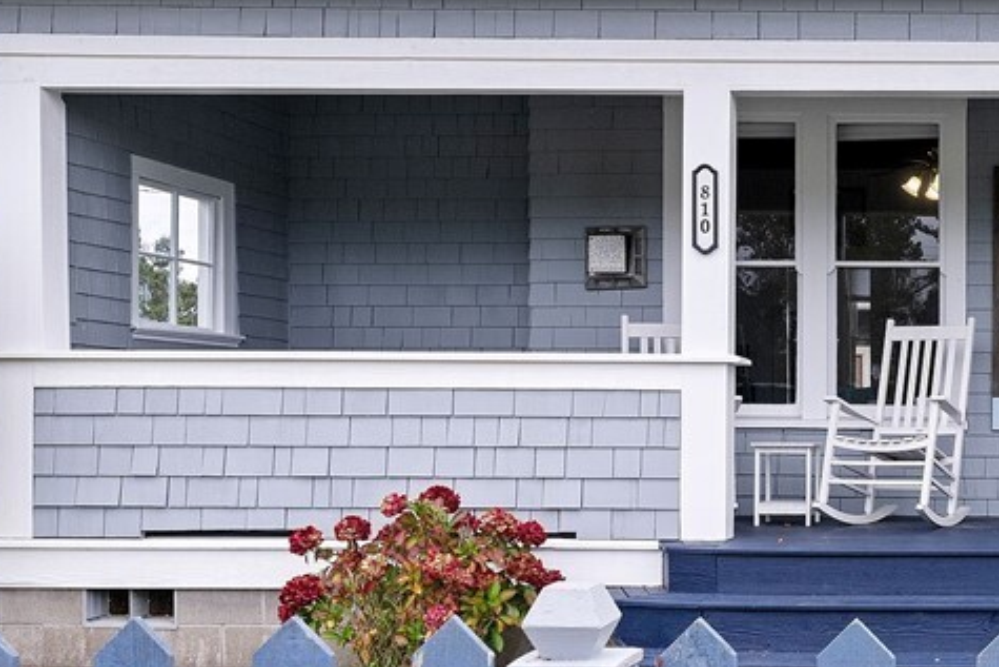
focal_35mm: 50
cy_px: 443
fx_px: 1388
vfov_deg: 26.9
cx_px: 1046
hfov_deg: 35.1
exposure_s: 1/200
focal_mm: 14
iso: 400
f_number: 9
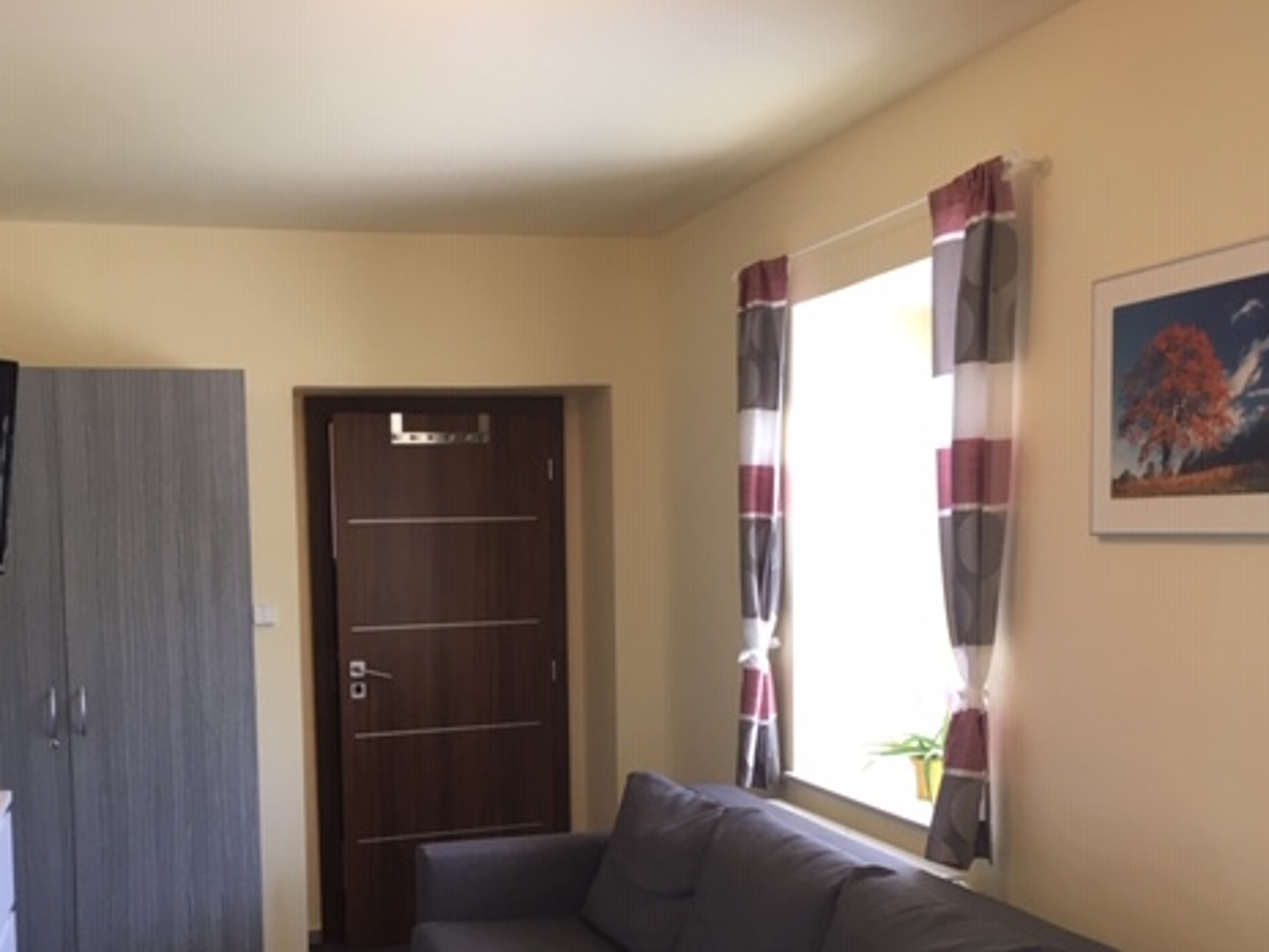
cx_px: 487
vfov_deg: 35.6
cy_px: 646
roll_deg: +1.1
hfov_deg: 46.4
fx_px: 1466
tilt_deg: -7.0
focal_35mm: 40
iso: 64
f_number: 2.2
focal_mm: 4.15
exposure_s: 1/33
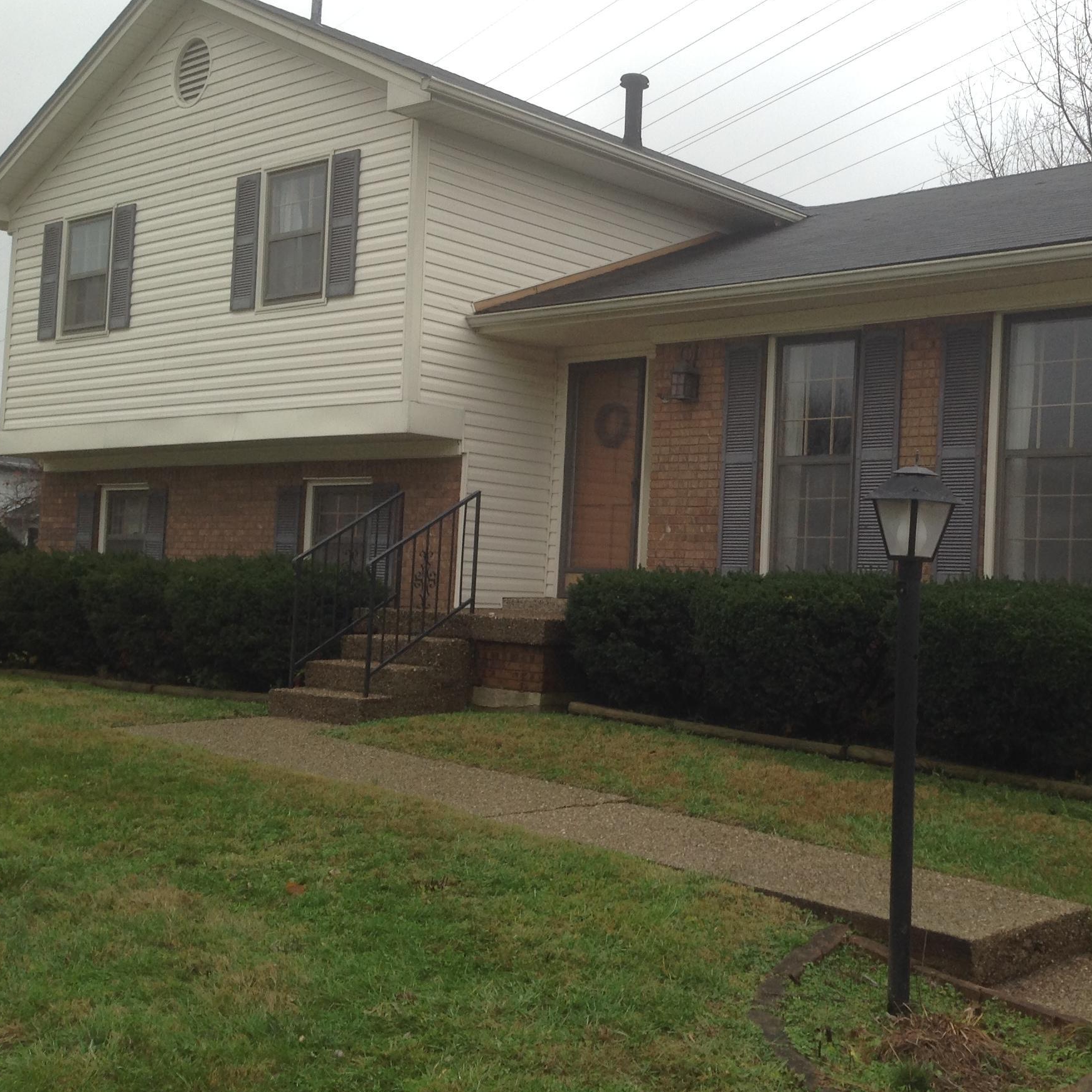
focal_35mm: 46
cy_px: 533
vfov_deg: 36.8
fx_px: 1642
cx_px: 795
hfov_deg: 36.1
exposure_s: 1/198
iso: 50
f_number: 2.4
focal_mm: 4.28
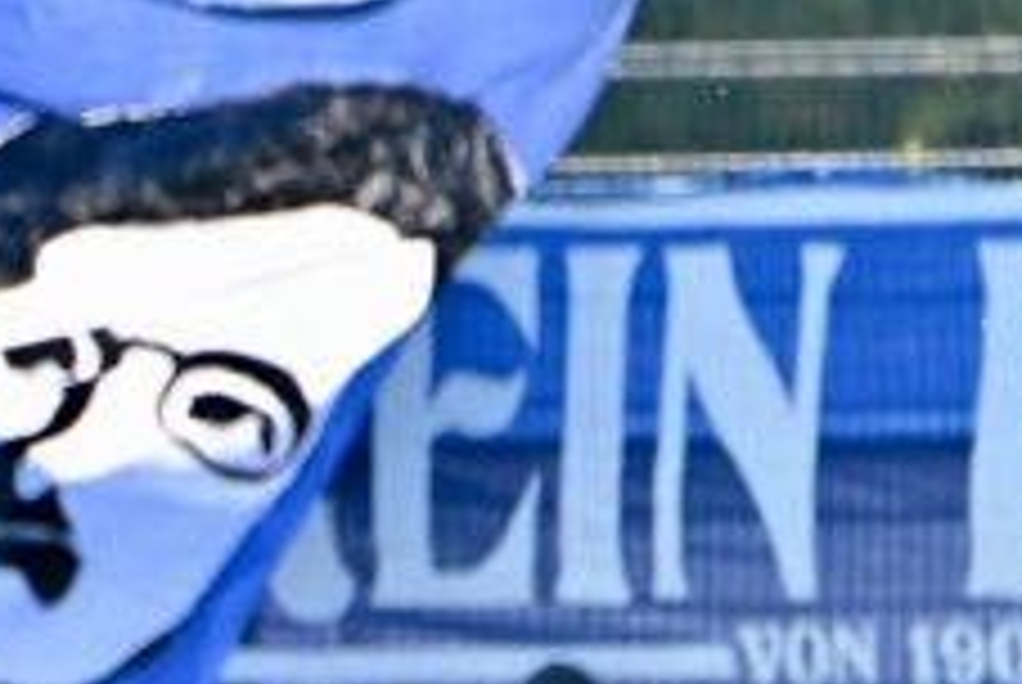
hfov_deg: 1.1
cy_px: 1388
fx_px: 51222
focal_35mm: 1802
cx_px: -351
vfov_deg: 0.8
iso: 800
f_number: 5.6
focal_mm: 400
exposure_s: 1/1600
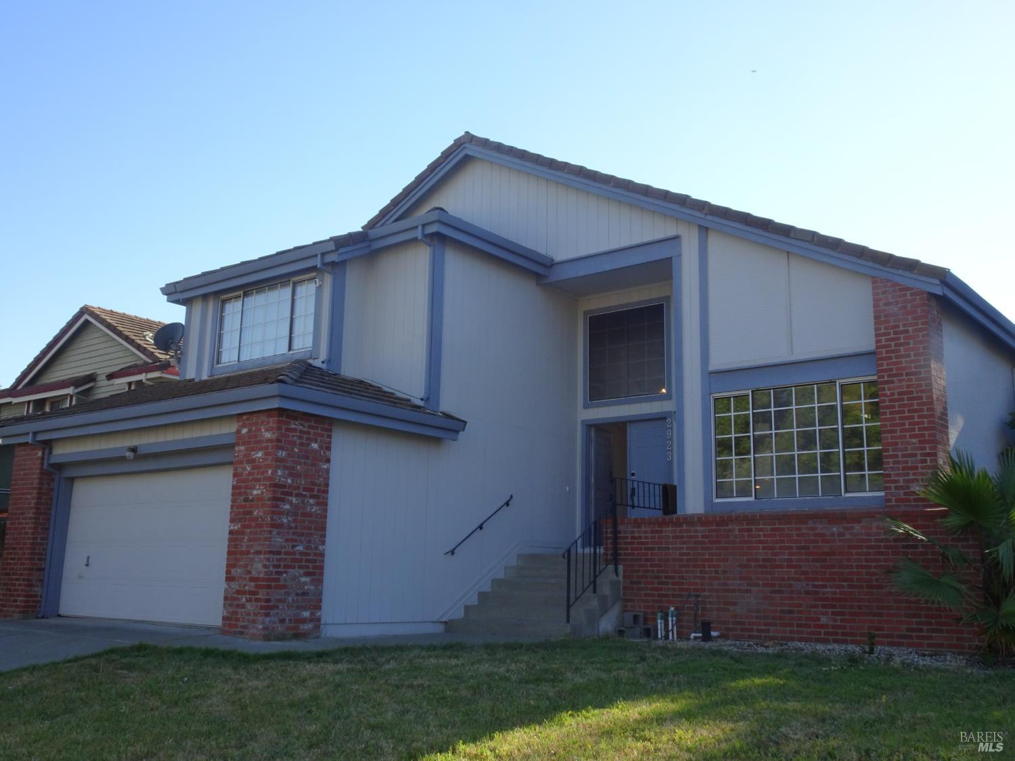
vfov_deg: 41.8
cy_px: 380
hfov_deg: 54.0
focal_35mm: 34
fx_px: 997
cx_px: 508
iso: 80
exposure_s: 1/160
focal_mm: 5.79
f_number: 4
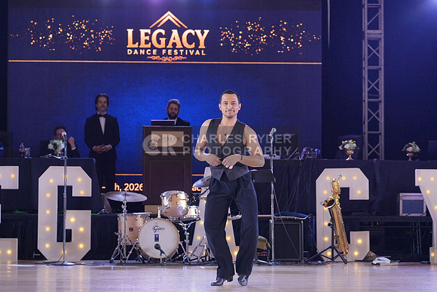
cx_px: 218
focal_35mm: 118
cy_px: 146
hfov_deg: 17.3
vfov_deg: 11.6
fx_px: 1433
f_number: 4
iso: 2500
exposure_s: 1/500
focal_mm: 118
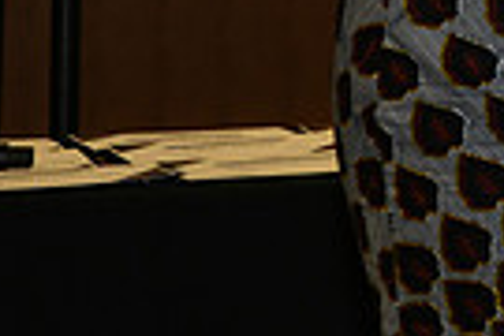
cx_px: 1053
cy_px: -345
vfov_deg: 4.8
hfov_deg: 7.1
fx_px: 3920
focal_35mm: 280
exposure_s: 1/60
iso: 1600
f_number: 8
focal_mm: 65
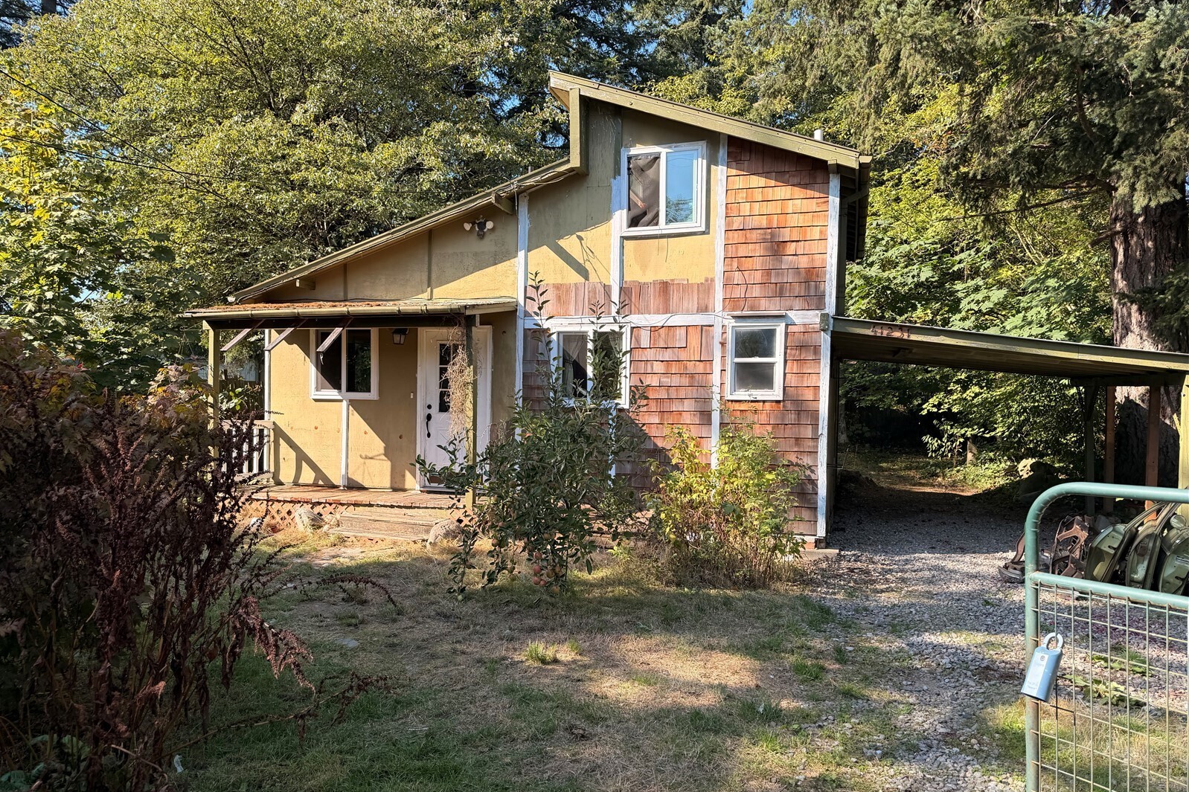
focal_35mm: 25
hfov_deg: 71.5
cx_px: 594
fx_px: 826
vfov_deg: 51.2
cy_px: 419
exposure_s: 1/1091
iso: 80
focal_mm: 6.76
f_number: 1.78
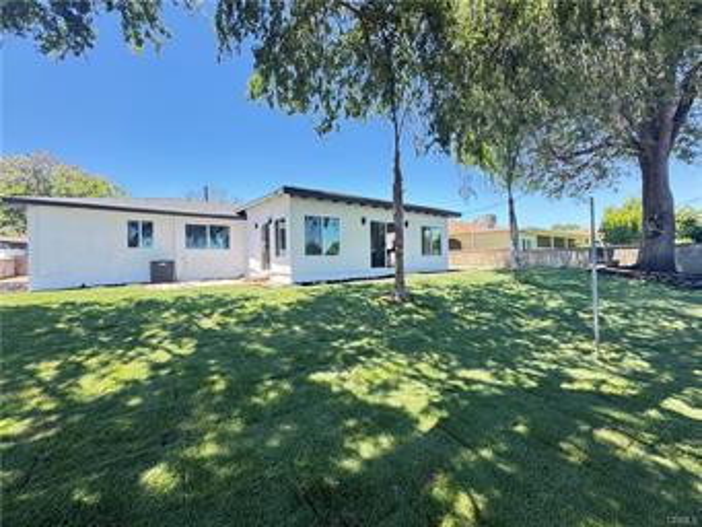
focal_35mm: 14
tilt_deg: -1.2
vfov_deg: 85.7
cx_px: 351
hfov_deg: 102.0
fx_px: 284
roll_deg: +1.9
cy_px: 264
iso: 40
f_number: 2.2
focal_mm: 2.22
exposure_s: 1/141
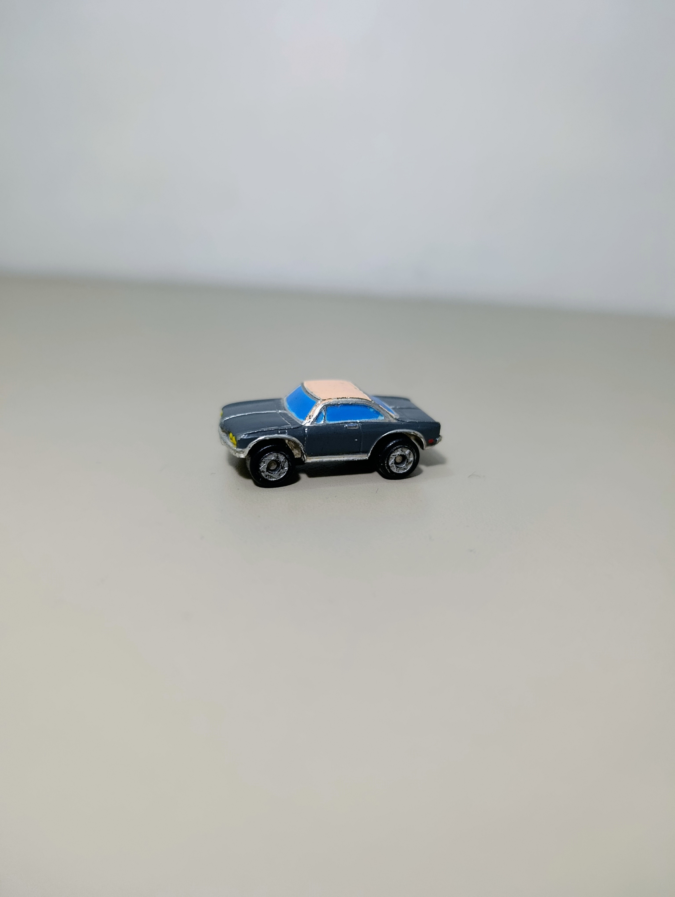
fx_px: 596
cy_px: 448
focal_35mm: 23
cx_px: 338
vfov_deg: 73.8
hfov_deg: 59.0
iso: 819
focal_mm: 6.11
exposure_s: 1/50
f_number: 1.65
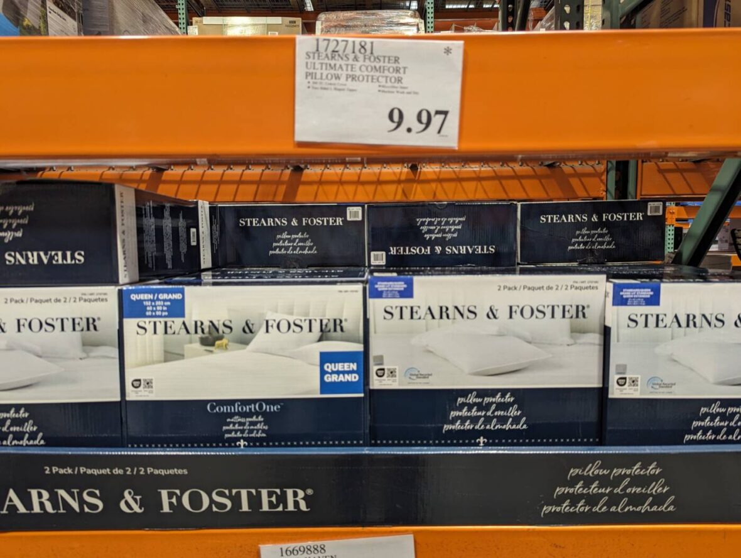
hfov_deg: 71.5
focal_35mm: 24
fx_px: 514
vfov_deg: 56.9
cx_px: 370
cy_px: 279
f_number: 1.85
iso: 233
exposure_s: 1/48.8
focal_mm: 6.81
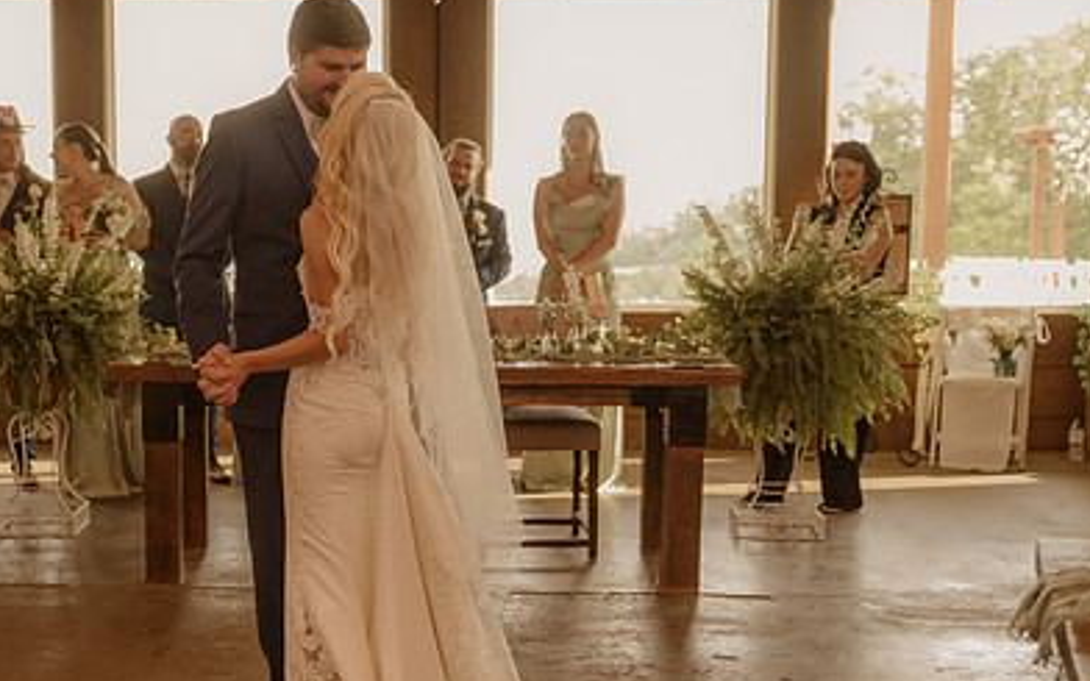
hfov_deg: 31.7
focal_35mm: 64
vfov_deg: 20.3
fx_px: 1901
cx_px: 353
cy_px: 410
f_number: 2.8
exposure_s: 1/250
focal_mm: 40
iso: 1000
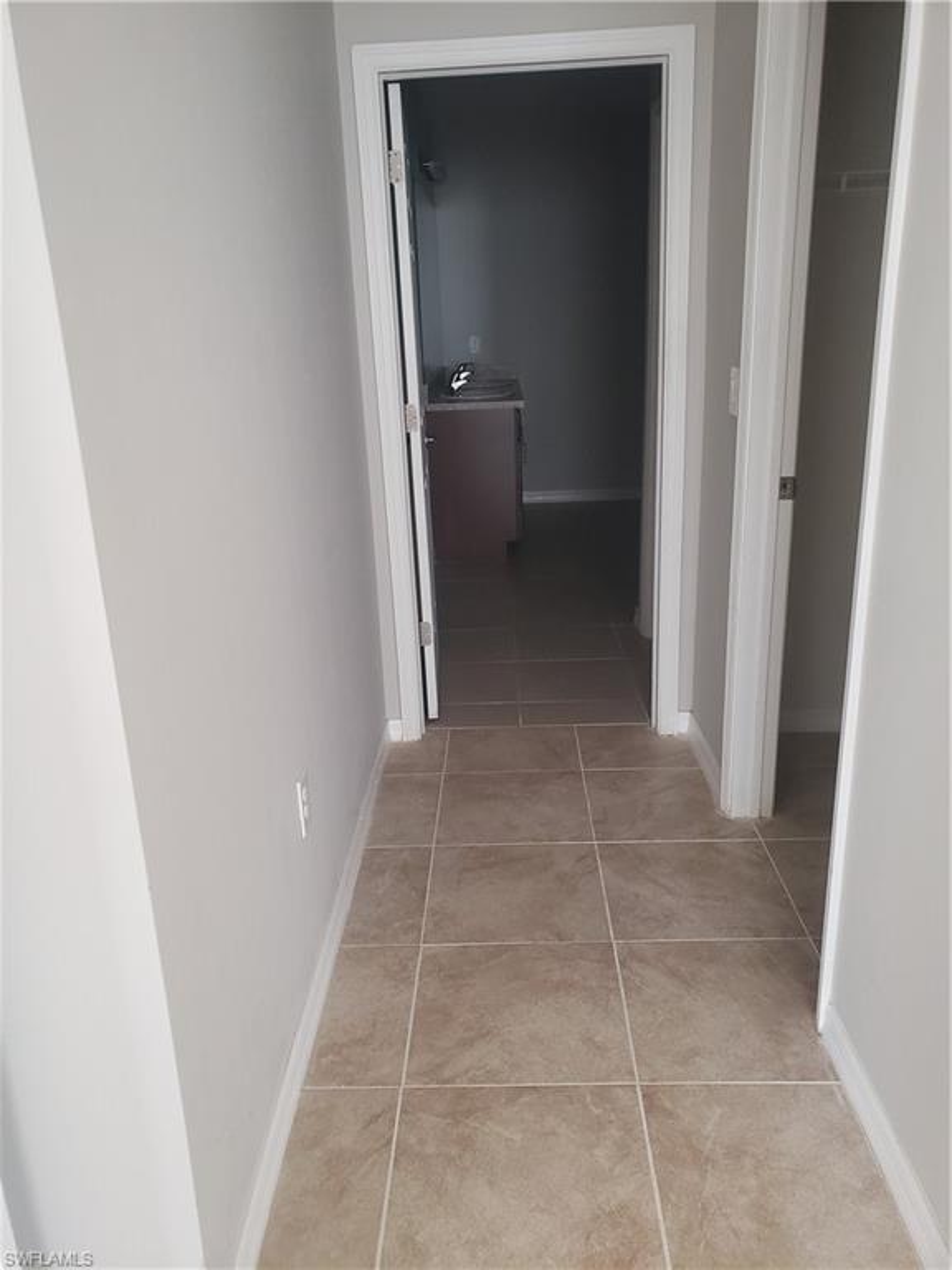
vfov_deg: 67.3
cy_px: 635
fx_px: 953
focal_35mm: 26
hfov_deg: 53.1
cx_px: 476
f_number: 2.4
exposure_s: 1/50
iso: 500
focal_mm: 4.3
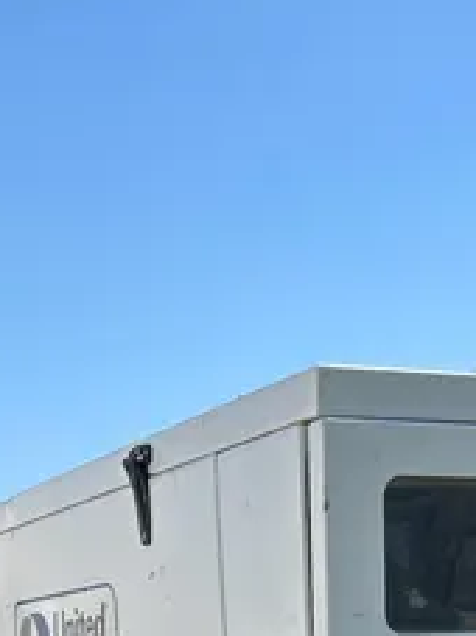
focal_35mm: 84
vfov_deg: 19.7
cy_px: 996
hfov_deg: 17.5
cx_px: 316
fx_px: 1542
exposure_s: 1/3571
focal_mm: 5.7
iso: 50
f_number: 1.5
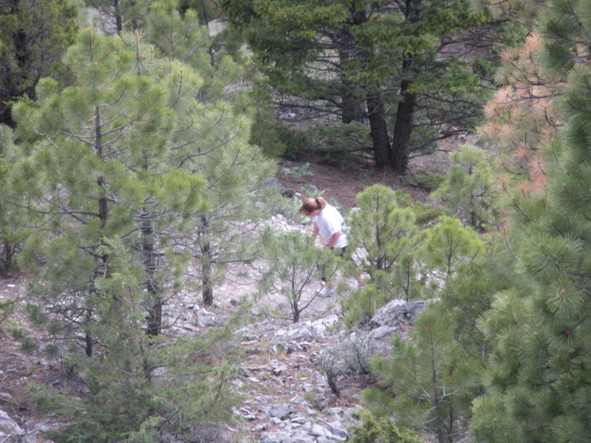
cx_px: 296
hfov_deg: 11.0
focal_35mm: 180
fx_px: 3073
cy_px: 222
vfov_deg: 8.2
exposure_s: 1/113
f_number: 5.6
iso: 236
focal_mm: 31.5
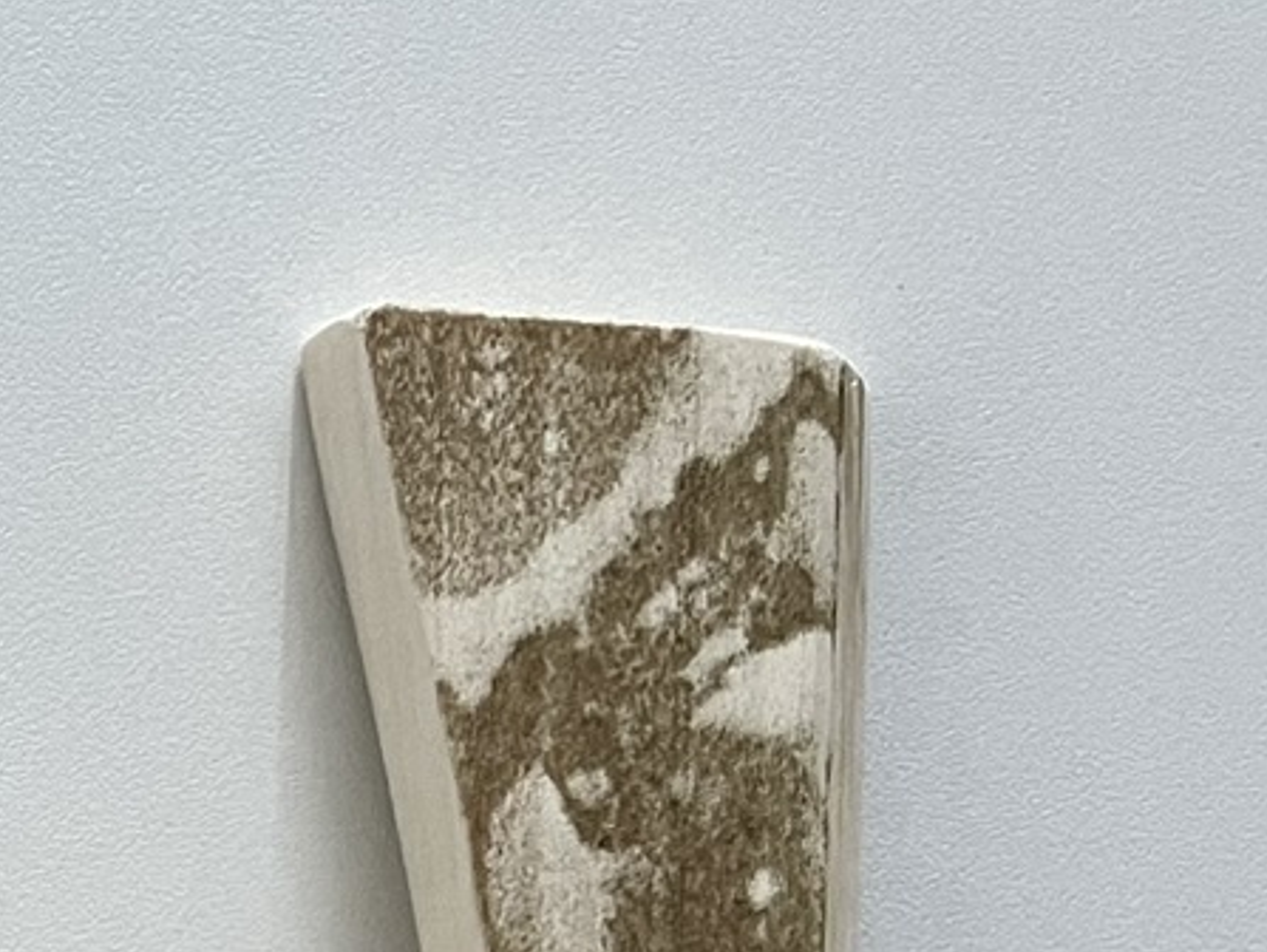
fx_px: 4359
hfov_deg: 14.5
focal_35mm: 119
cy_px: 1887
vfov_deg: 11.3
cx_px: -1043
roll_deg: -0.7
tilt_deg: -10.4
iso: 100
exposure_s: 1/50
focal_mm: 4.2
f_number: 1.6
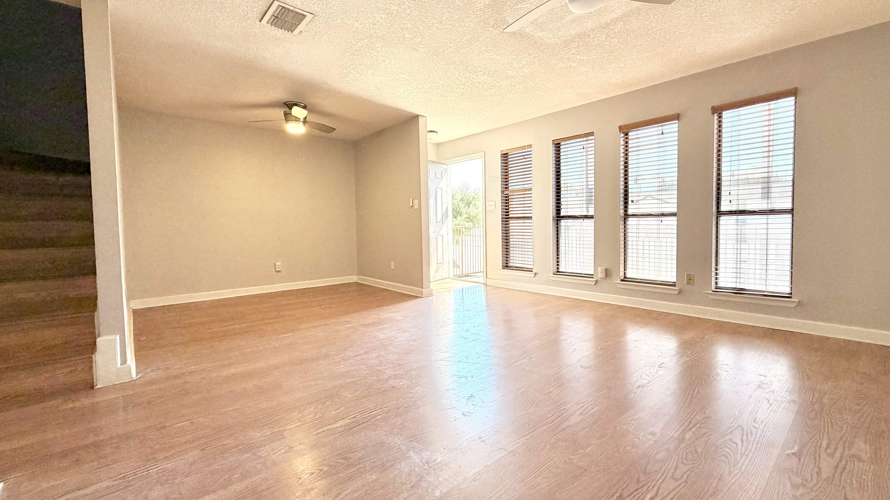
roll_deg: +0.8
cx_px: 456
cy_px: 239
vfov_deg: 67.0
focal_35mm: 16
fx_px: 378
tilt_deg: -2.3
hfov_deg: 99.3
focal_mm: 2.22
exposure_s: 1/121
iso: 160
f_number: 2.2
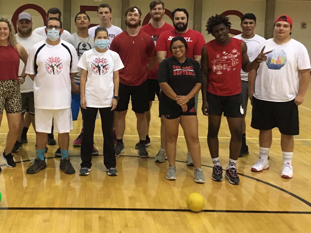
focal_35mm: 53
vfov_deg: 27.3
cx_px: 112
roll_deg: -0.3
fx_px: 476
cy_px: 70
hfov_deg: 35.9
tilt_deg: -3.7
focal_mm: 4.15
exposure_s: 1/20
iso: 200
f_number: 2.2
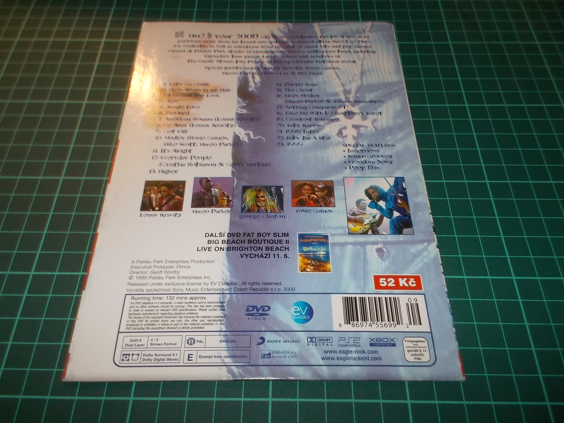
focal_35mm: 29
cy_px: 212
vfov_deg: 48.2
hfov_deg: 61.7
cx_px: 282
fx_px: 472
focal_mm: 4.1
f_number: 3.3
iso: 200
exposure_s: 1/30
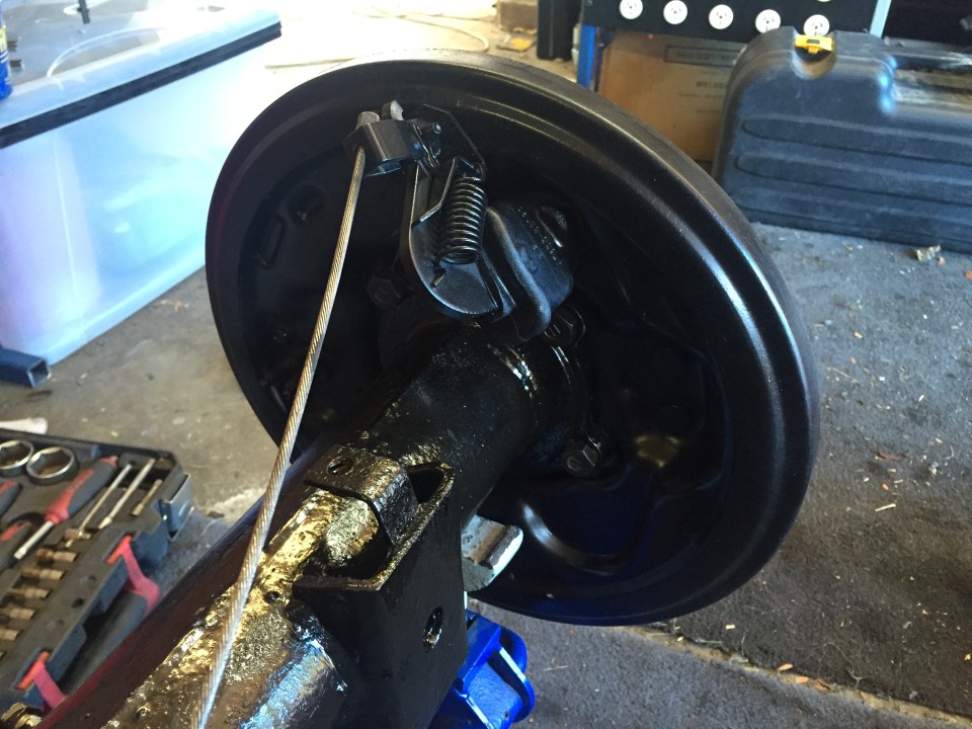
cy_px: 364
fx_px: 814
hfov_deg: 61.7
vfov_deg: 48.2
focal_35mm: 29
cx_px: 486
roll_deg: -0.9
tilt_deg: -35.5
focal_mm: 4.15
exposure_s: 1/33
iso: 200
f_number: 2.2
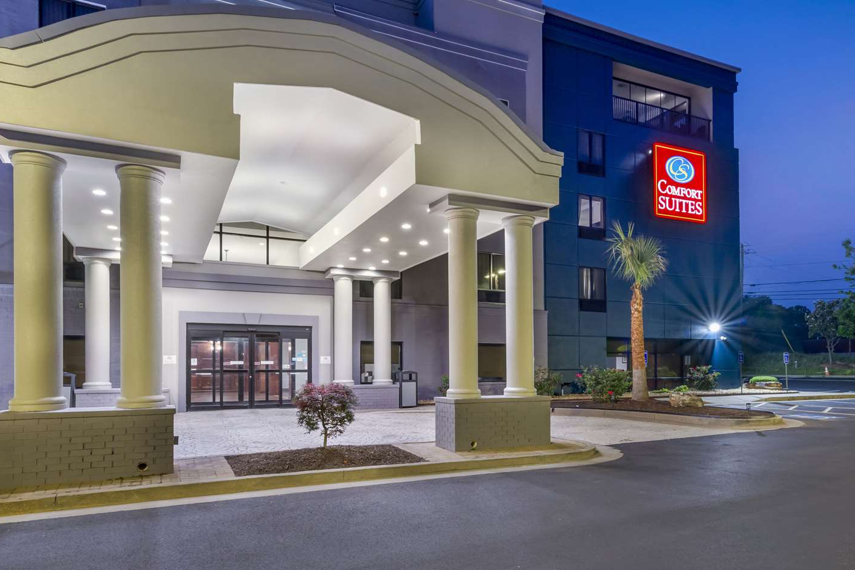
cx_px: 439
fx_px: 427
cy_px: 283
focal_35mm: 18
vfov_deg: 67.4
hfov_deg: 90.0
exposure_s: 1
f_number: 10
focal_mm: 17
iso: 400
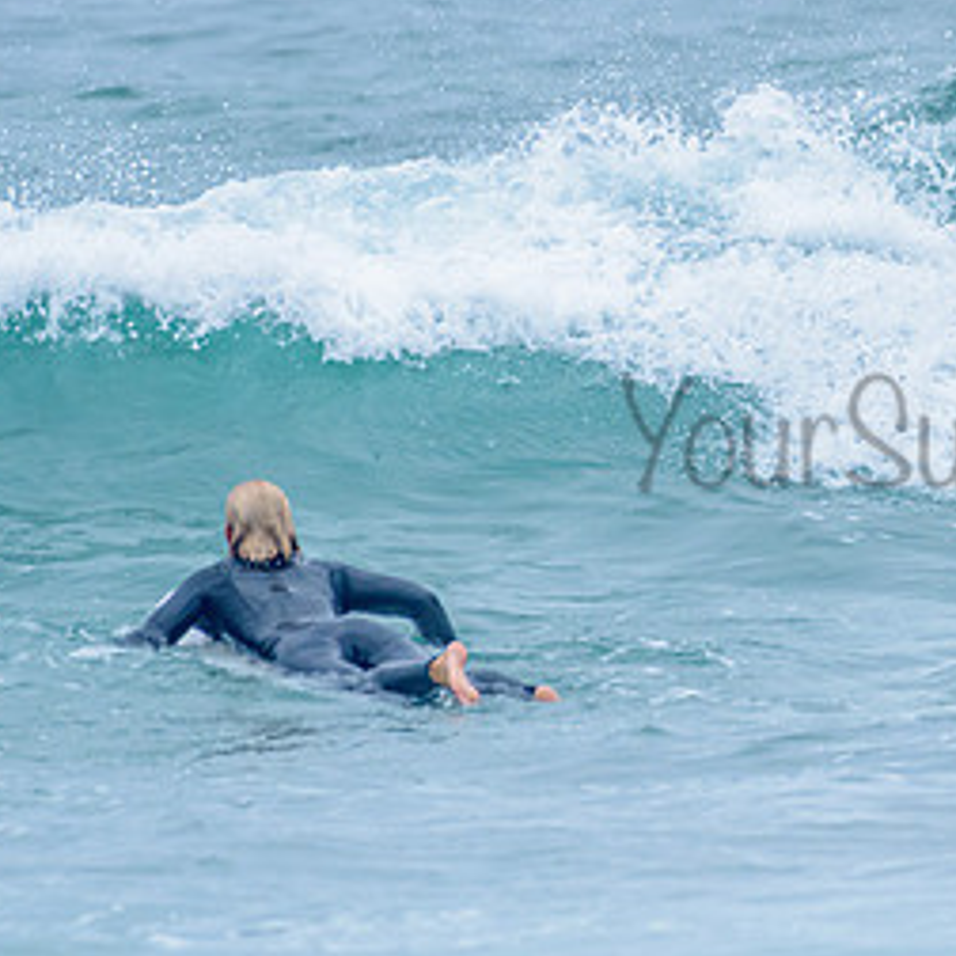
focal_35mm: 1229
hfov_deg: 1.4
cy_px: 235
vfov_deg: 1.4
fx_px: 38401
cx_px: 1267
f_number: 5.6
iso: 800
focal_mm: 500
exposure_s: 1/2000
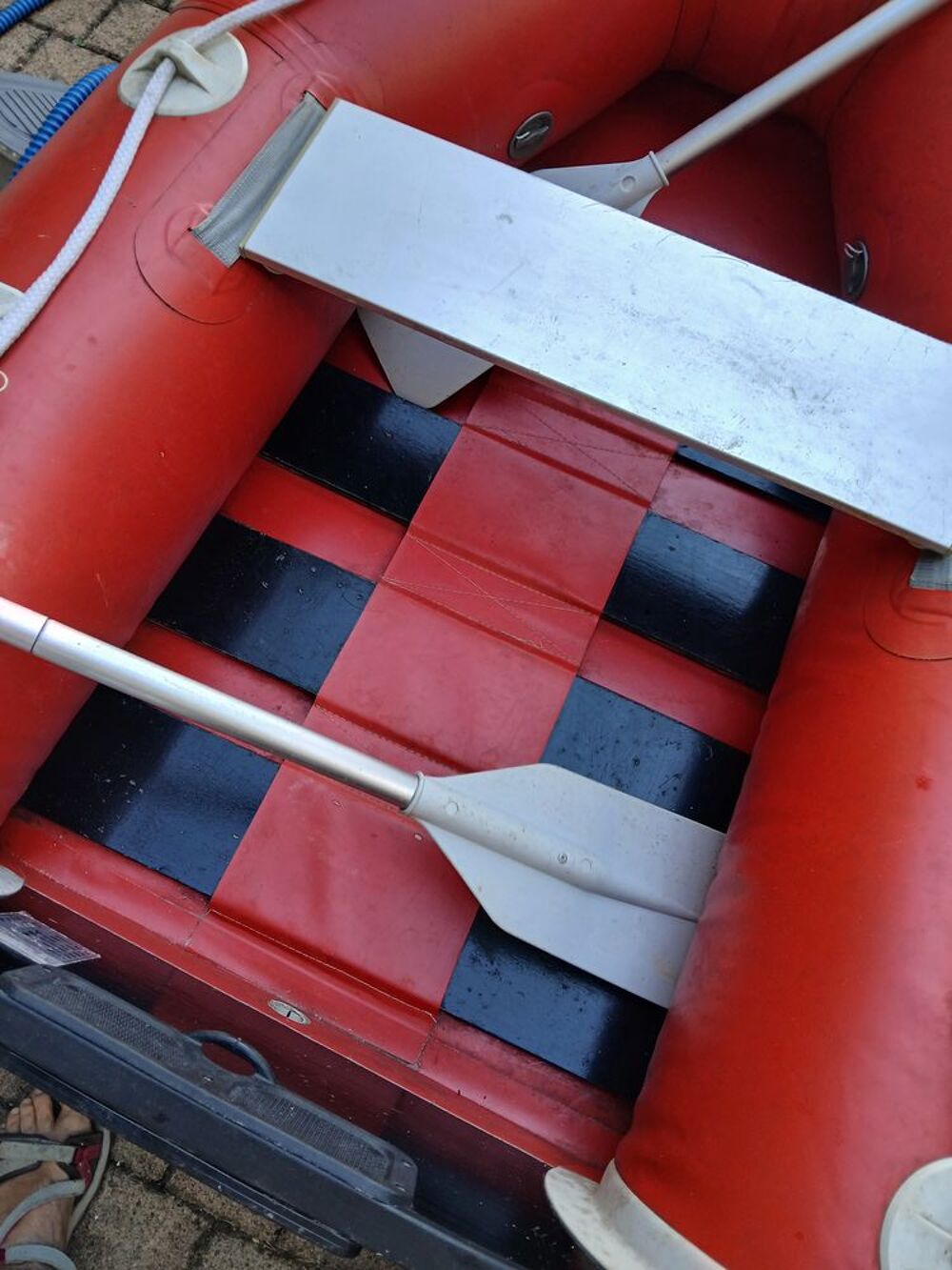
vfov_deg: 67.3
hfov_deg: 53.1
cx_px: 476
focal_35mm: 26
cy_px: 635
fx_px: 953
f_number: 1.8
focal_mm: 3.98
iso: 32
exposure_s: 1/50
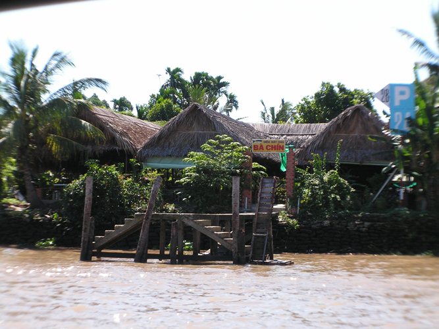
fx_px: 1496
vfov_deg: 12.6
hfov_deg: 16.7
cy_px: 164
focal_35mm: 118
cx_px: 220
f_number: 5.6
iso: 50
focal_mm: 19.6
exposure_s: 1/200
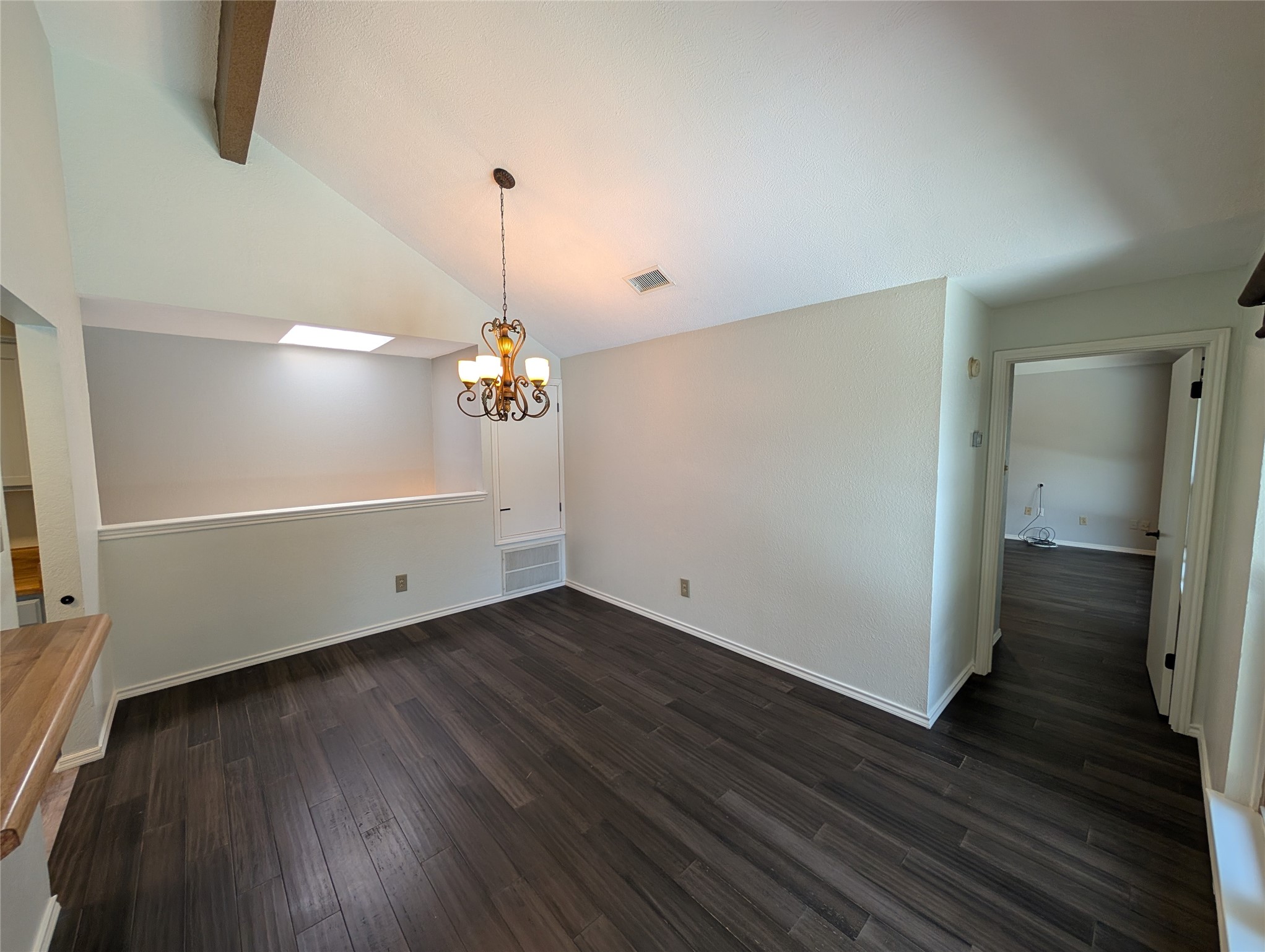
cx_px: 632
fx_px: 439
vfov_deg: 94.6
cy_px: 476
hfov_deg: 110.5
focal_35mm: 12
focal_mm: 2.02
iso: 88
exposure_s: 1/120
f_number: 1.7
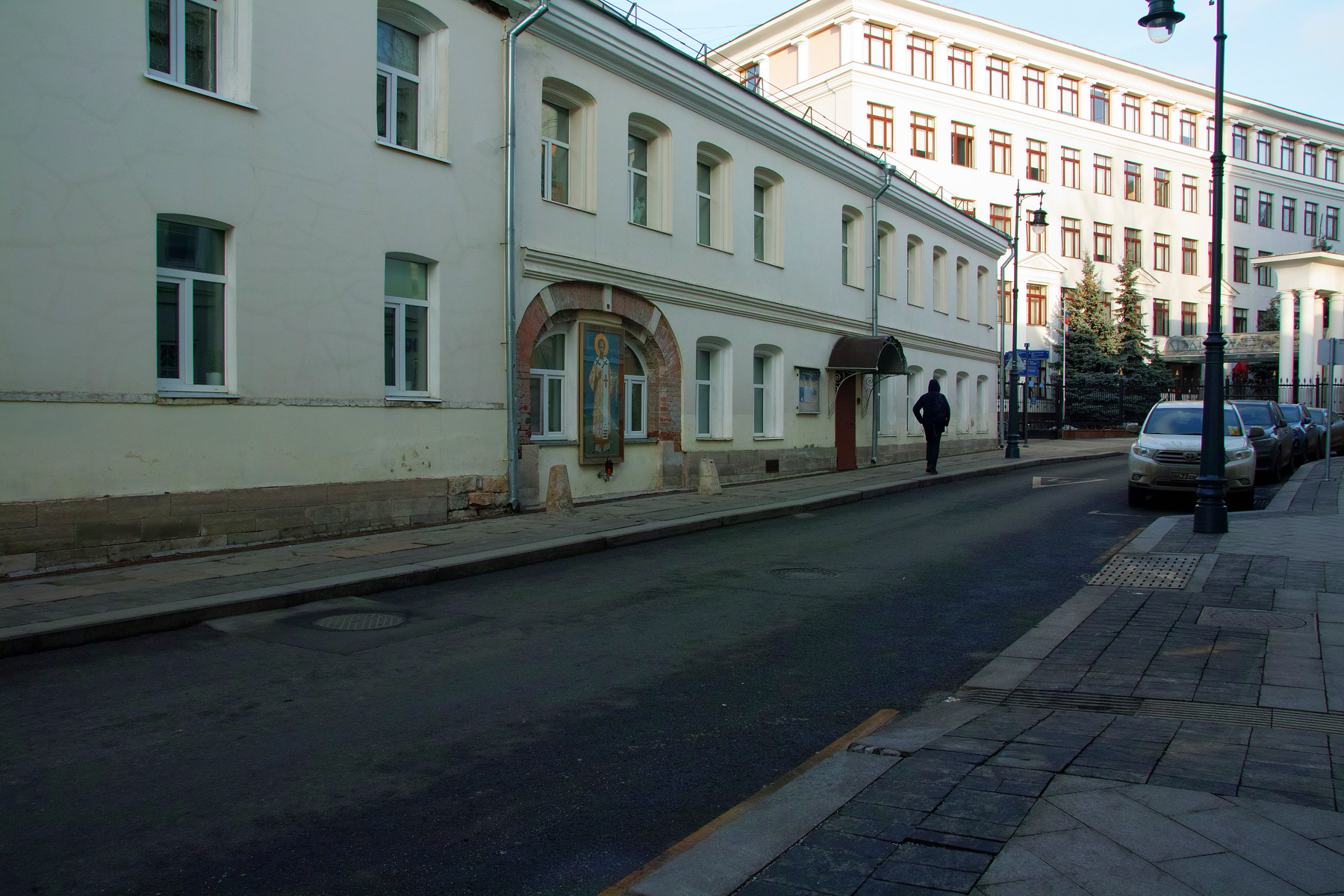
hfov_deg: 67.4
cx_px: 672
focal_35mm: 27
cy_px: 448
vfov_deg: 47.9
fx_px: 1008
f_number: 8
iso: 100
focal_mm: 18
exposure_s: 1/80
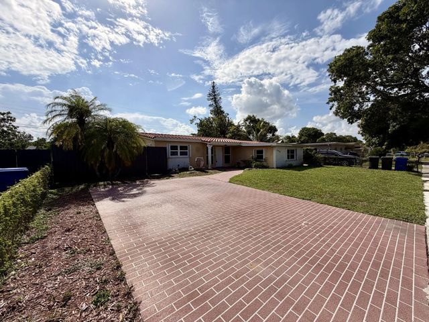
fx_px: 174
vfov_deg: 85.7
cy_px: 161
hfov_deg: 102.1
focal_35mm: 14
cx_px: 214
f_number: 2.2
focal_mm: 2.22
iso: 20
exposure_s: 1/1901
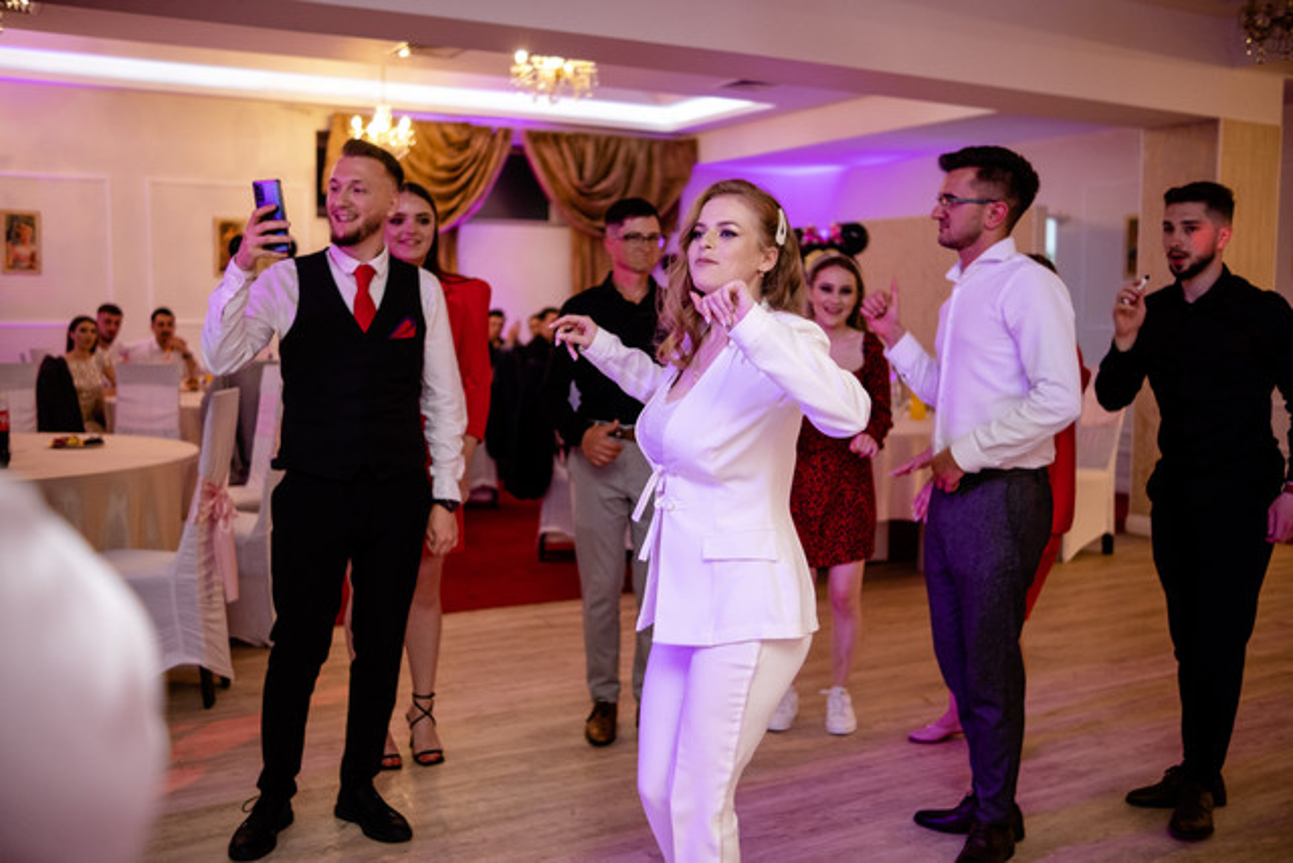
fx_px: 1257
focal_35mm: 35
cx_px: 646
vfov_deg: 37.9
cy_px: 432
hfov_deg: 54.4
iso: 640
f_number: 1.4
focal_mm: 23
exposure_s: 1/200
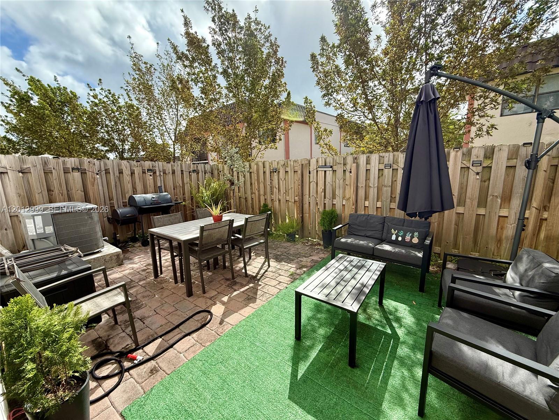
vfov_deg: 85.7
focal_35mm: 14
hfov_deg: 102.1
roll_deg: +1.8
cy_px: 210
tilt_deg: -10.5
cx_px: 280
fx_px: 226
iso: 50
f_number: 2.2
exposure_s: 1/1017
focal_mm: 2.22
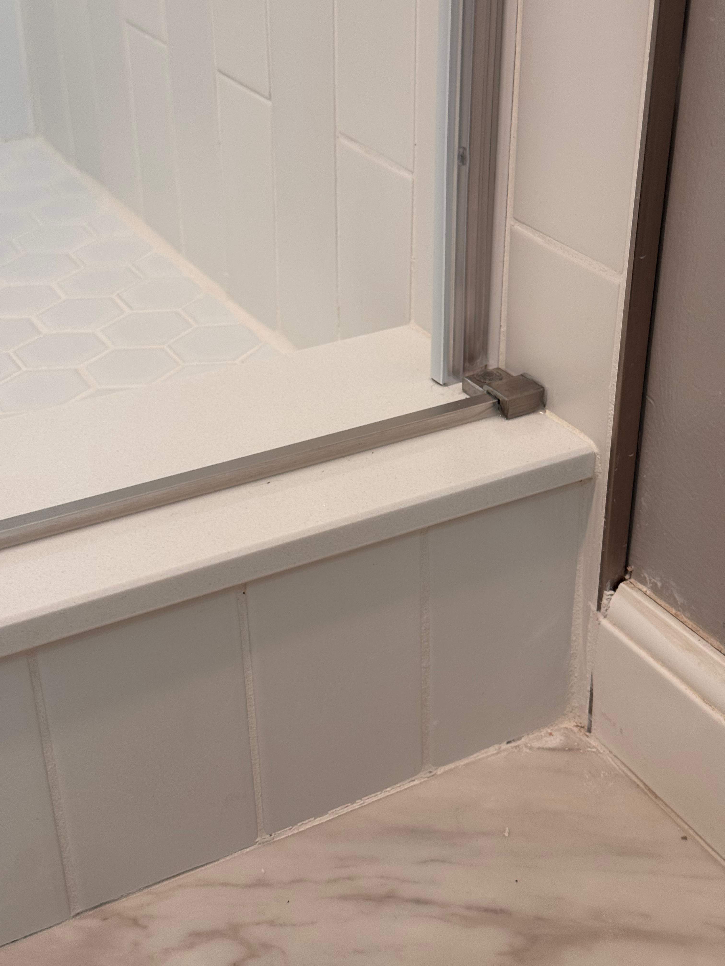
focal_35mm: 48
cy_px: 483
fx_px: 1340
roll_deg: +1.8
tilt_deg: -29.9
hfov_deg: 30.3
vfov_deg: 39.7
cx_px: 362
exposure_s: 1/60
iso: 100
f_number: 1.78
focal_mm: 6.76
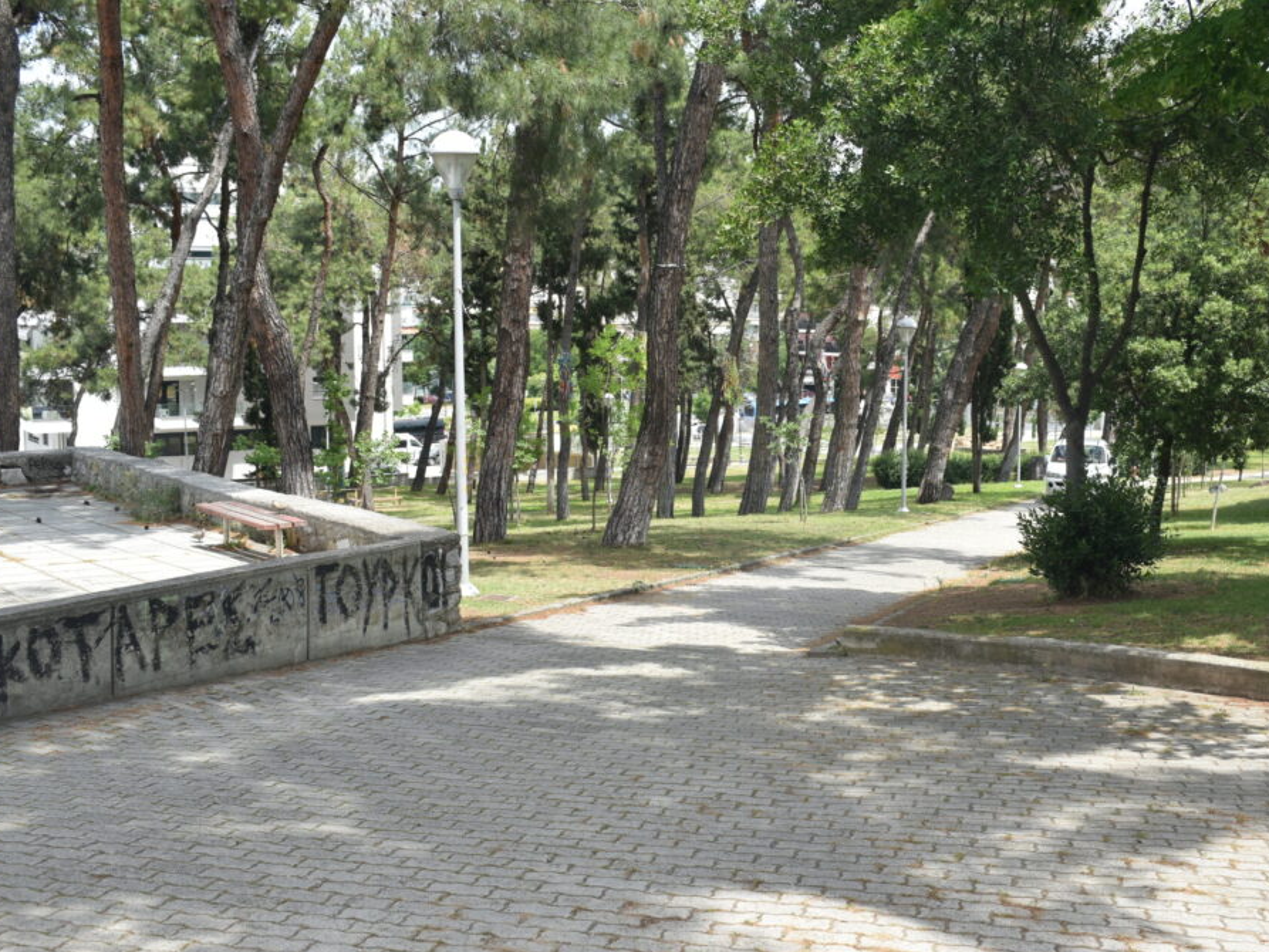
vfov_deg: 33.6
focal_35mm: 43
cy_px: 474
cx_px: 708
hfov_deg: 43.8
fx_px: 1577
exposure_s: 1/250
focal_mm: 26
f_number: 8
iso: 180
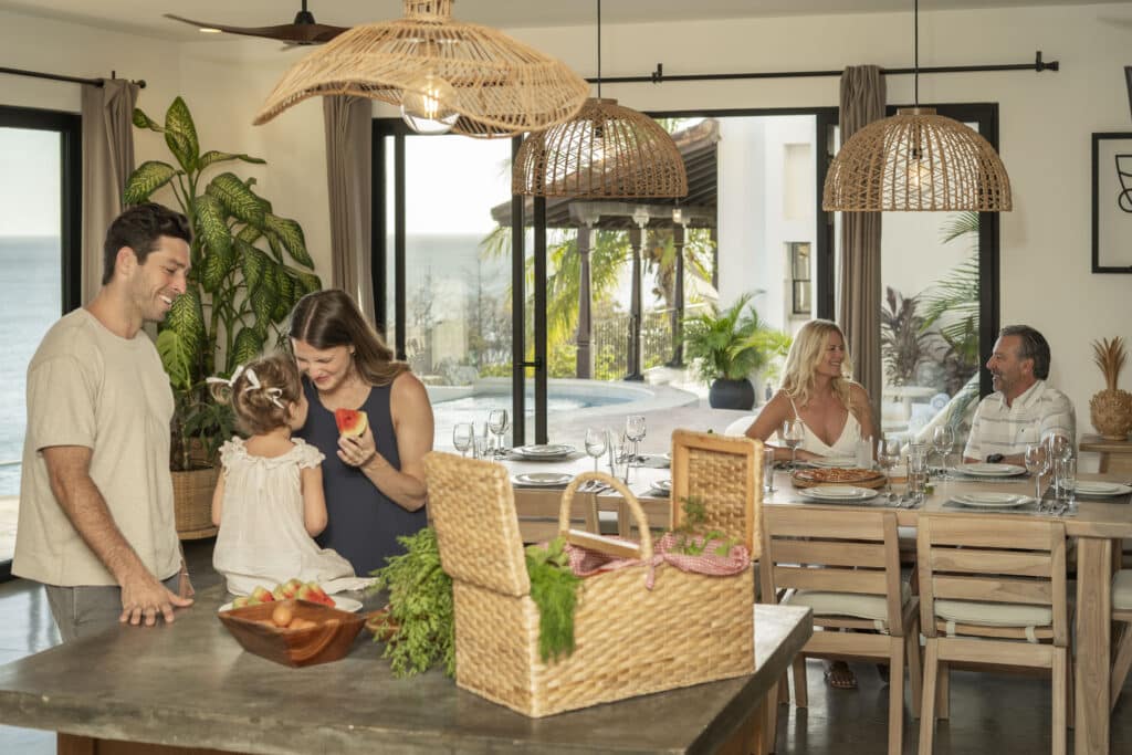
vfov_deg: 27.0
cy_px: 378
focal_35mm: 50
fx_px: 1572
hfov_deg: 39.6
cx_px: 566
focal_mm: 50
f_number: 4
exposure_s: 1/160
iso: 100
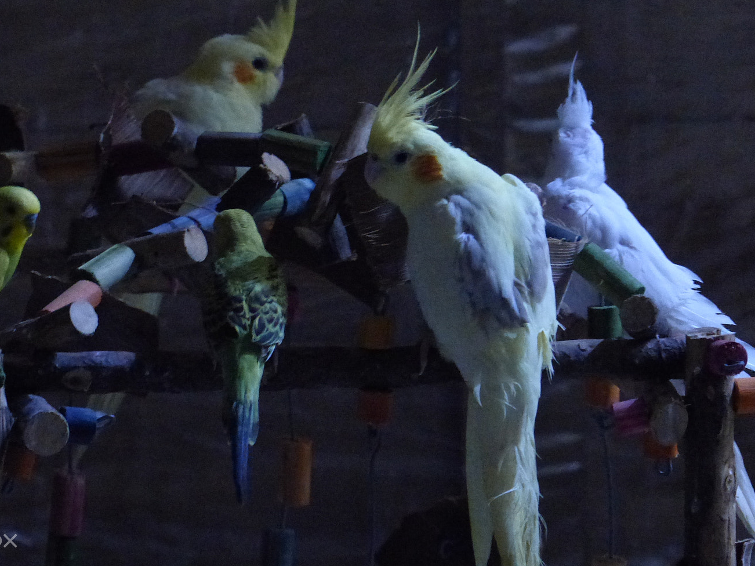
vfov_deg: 3.7
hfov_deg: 5.0
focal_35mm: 397
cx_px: 337
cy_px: 275
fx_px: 8657
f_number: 2.8
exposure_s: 1/4
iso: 1600
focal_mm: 58.2
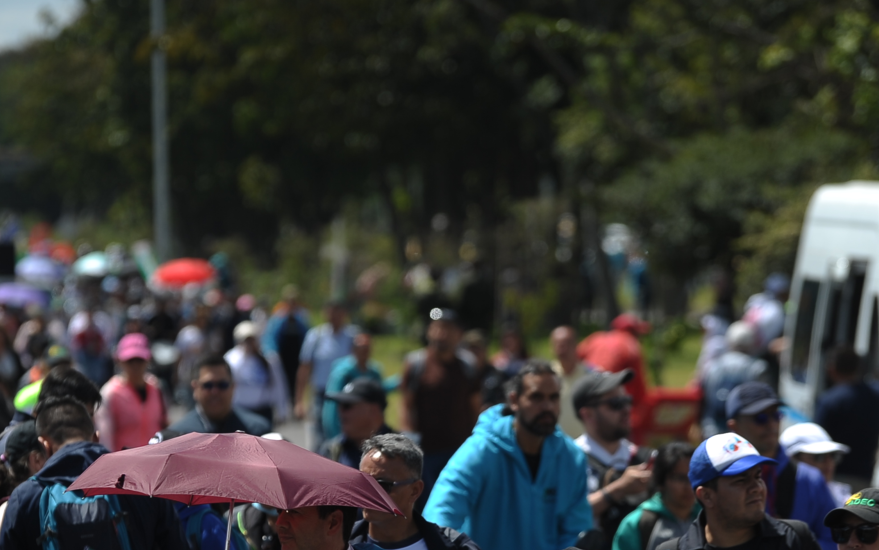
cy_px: 586
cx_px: 352
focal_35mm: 297
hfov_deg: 7.1
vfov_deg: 4.4
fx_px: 7116
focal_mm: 135
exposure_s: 1/2000
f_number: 2.8
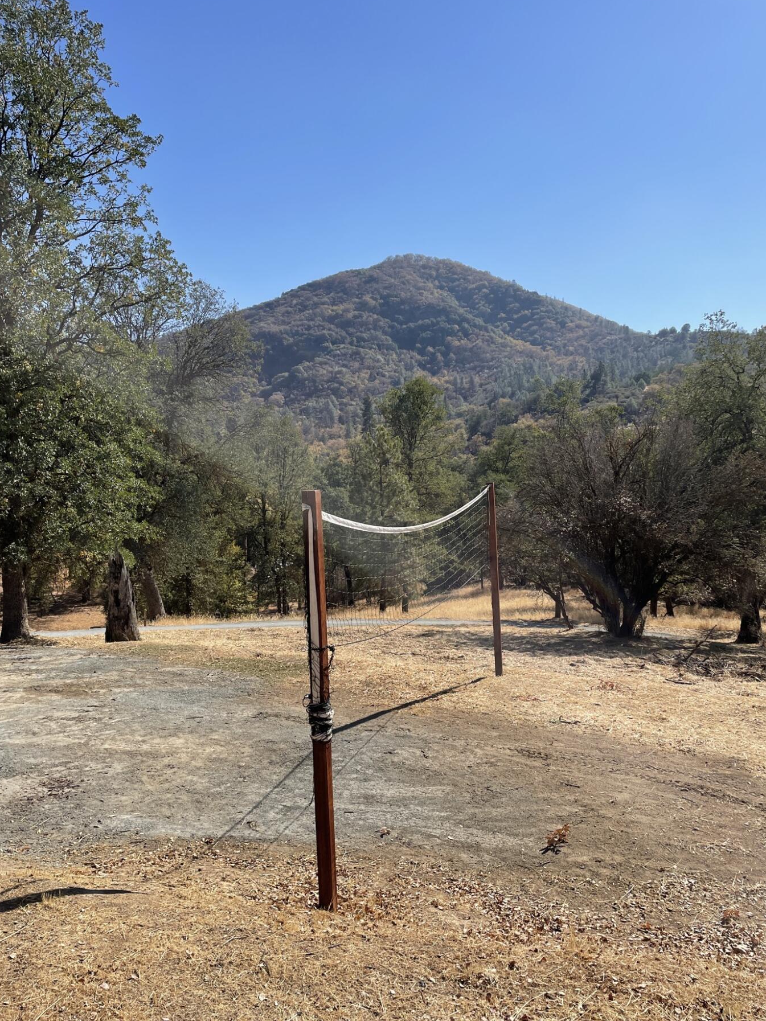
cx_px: 376
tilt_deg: -3.4
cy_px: 507
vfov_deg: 61.7
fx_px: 856
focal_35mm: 29
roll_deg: +1.8
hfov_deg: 48.2
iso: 32
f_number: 1.6
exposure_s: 1/4292
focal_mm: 4.2
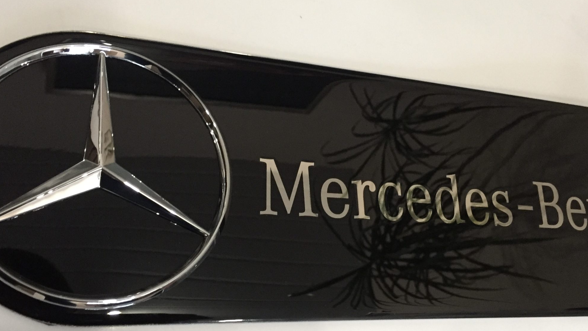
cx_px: 299
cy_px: 201
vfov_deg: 28.9
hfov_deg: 49.4
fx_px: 639
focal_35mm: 41
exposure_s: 1/17
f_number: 2.2
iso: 250
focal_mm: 4.15
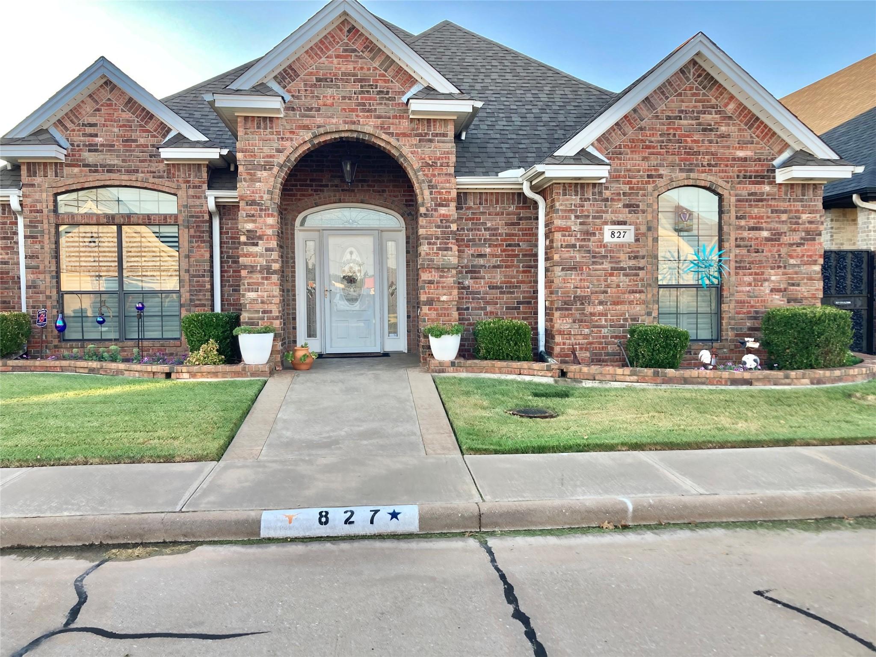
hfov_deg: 63.4
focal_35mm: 28
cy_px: 328
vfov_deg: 49.7
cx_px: 438
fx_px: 709
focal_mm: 3.99
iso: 25
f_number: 1.8
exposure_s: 1/122
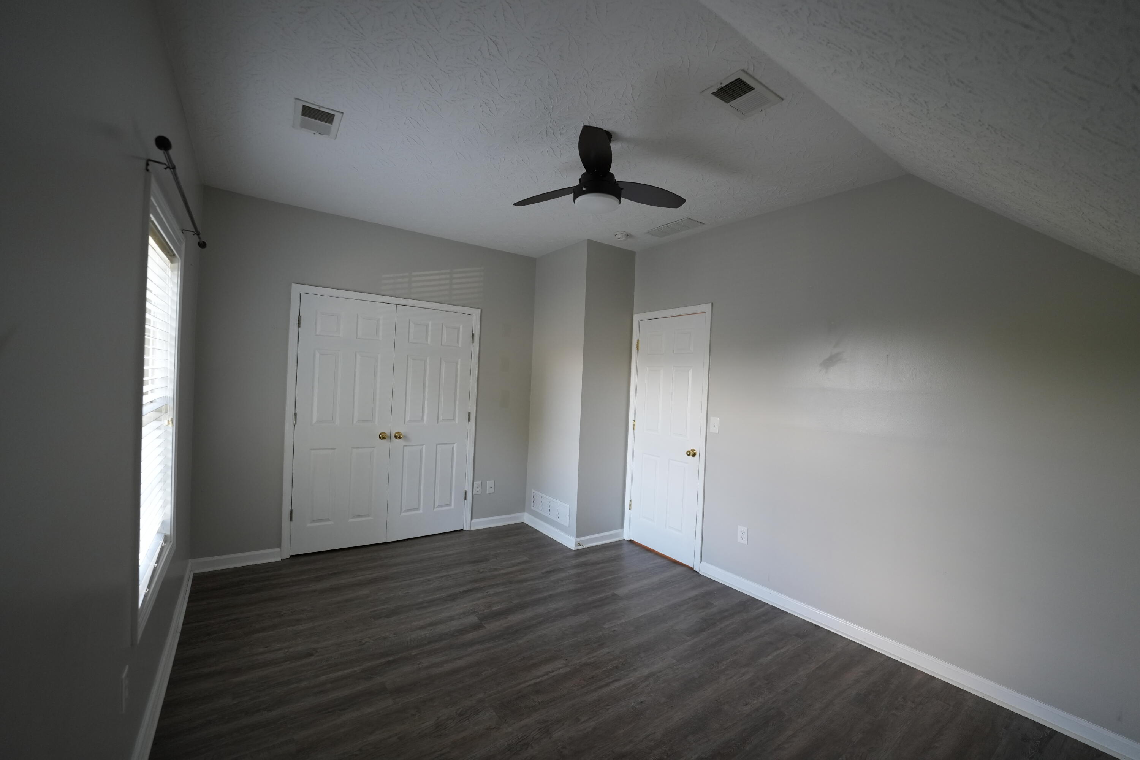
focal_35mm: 14
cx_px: 570
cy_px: 380
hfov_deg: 104.3
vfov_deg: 81.2
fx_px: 443
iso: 1600
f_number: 3.2
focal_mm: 14
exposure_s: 1/160
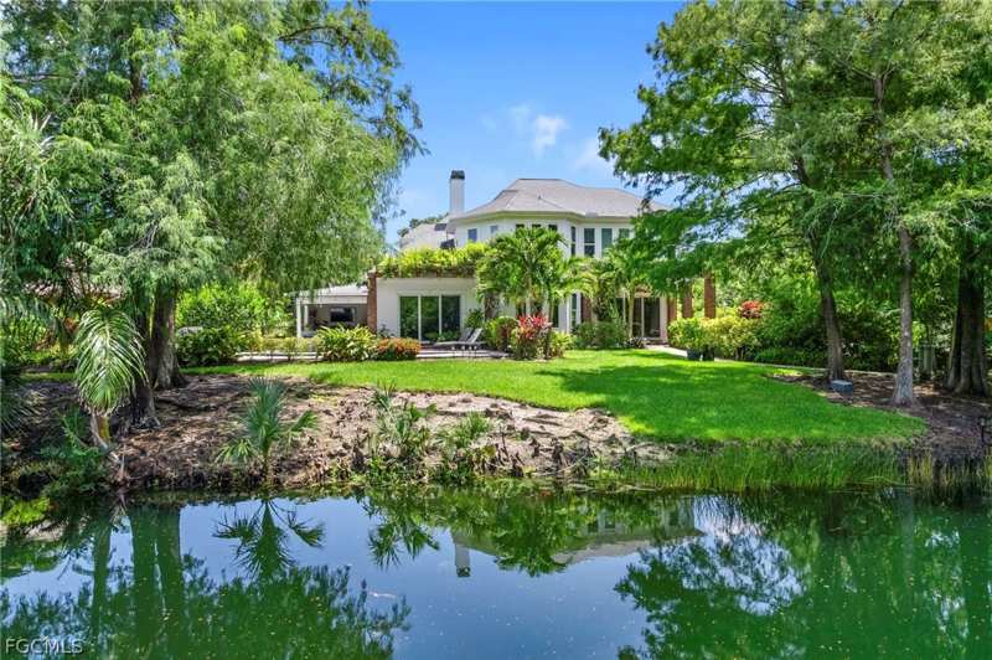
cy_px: 330
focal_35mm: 22
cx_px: 496
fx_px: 606
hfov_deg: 78.6
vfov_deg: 57.1
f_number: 2.8
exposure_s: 1/240
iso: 100
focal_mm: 8.38
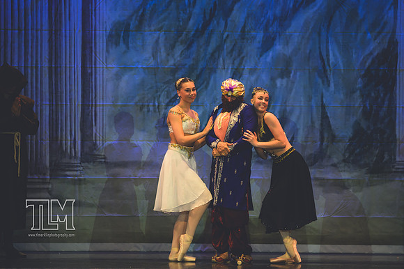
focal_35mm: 309
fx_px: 3465
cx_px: 202
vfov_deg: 4.4
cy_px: 134
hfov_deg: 6.7
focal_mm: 200
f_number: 2.8
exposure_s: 1/500
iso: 720
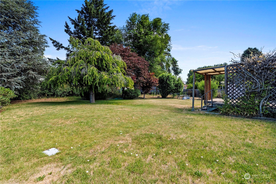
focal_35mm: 17
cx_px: 138
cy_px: 92
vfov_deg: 70.5
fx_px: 130
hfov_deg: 93.3
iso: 100
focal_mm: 17
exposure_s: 1/640
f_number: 7.1
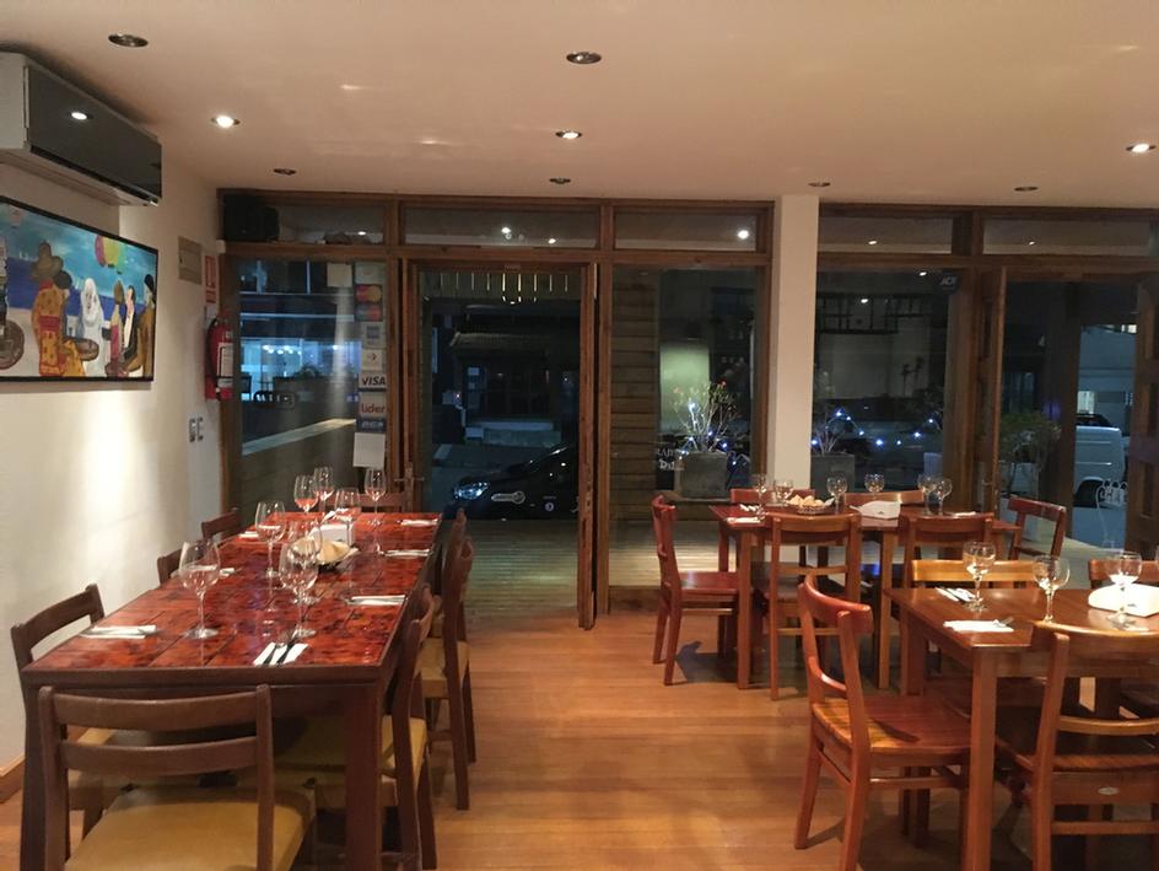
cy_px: 436
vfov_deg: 48.3
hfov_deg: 61.6
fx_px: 971
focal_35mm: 29
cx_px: 580
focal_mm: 4.15
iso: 500
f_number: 2.2
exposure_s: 1/17
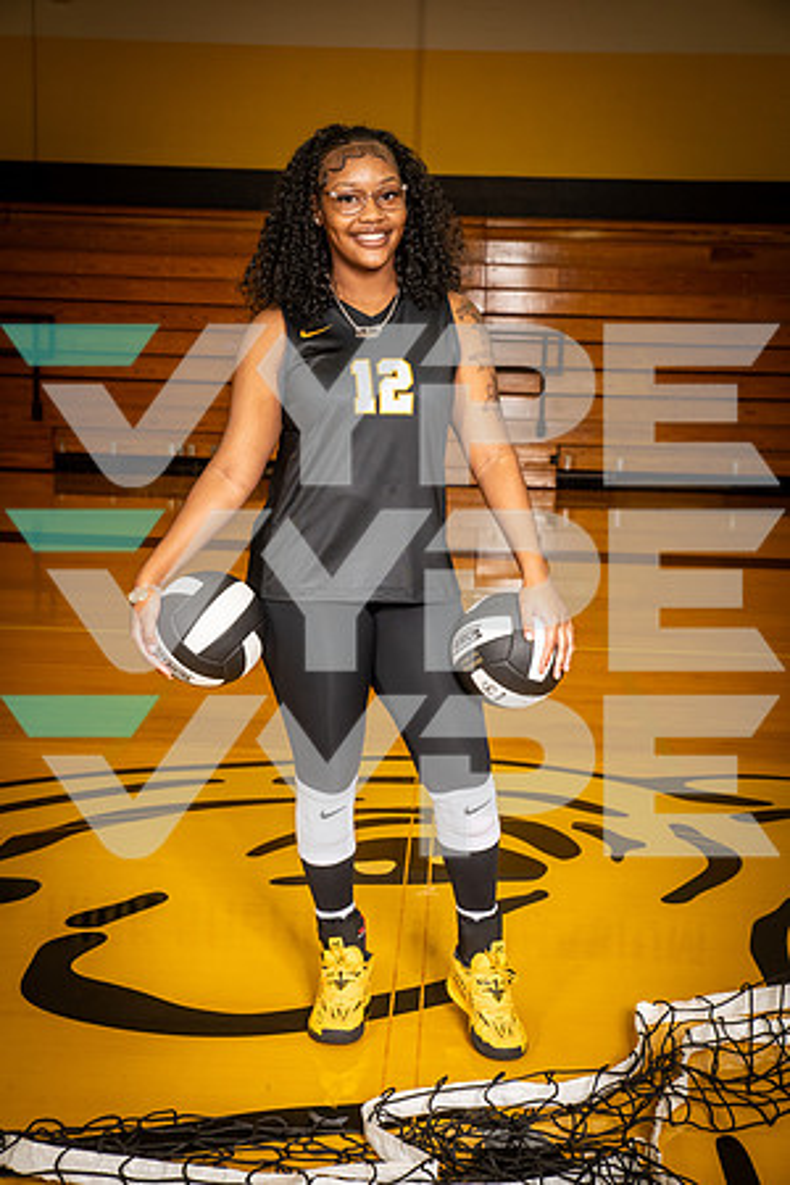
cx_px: 395
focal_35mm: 52
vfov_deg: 38.2
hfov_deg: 26.0
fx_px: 1712
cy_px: 592
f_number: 7.1
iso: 800
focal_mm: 52
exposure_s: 1/320
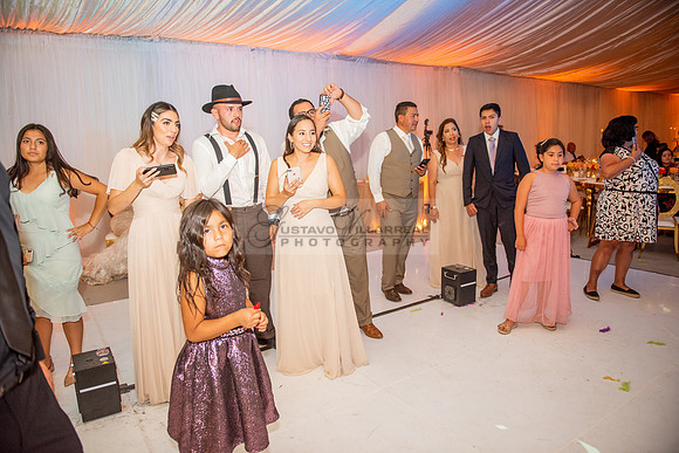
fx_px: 453
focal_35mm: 24
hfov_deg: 73.7
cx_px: 340
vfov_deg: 53.2
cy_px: 226
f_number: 2.8
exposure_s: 1/160
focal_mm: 24
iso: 1000
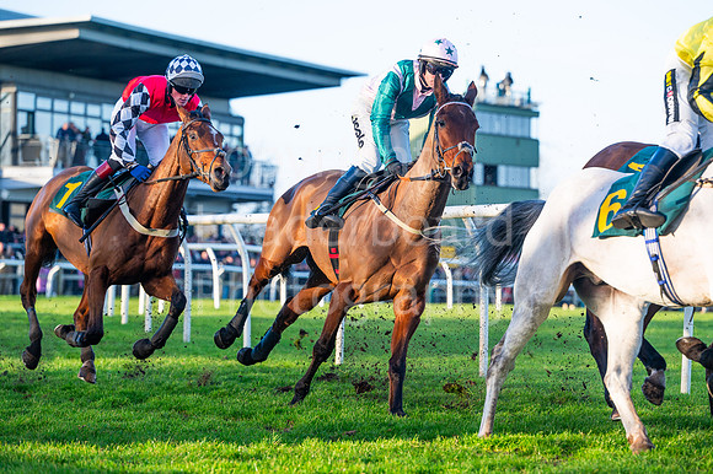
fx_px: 2702
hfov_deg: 15.0
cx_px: 384
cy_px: 246
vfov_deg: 10.0
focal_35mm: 136
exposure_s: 1/1250
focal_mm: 125
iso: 320
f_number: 3.5
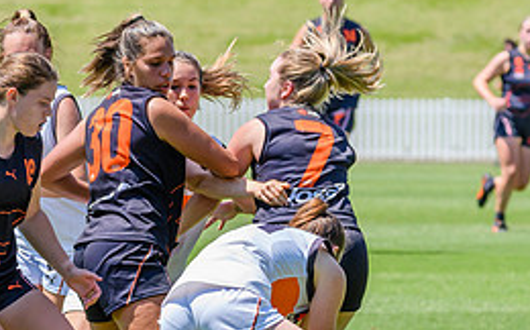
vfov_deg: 2.2
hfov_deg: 3.6
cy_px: 314
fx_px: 8443
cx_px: 197
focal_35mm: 585
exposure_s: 1/1600
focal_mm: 210
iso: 800
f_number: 8
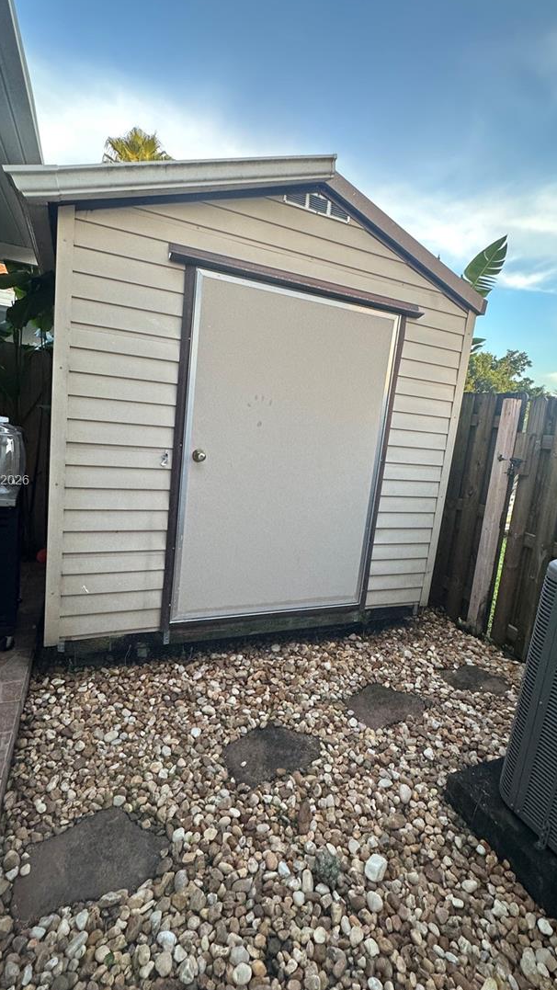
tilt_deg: -10.7
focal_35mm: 17
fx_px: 446
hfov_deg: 63.9
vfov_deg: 95.9
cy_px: 482
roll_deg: -7.1
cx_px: 273
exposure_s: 1/120
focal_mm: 2.22
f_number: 2.2
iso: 160
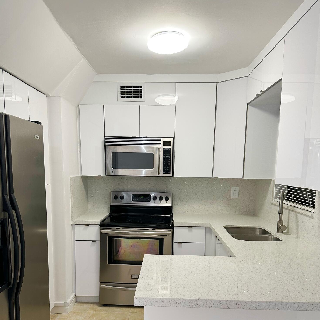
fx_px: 303
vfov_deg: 54.6
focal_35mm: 29
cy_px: 211
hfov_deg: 55.6
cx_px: 160
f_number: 1.78
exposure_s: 1/120
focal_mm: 6.86
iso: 200
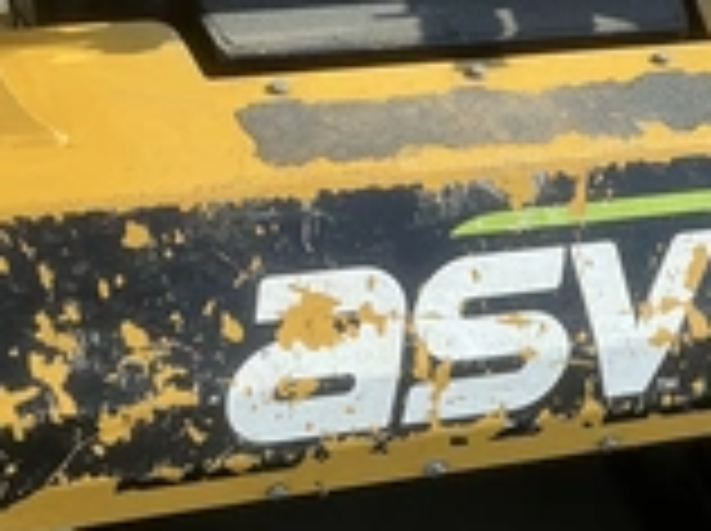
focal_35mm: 71
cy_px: 351
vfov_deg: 20.6
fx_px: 1456
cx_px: 414
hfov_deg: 27.4
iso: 25
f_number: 1.8
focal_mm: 3
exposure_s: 1/804
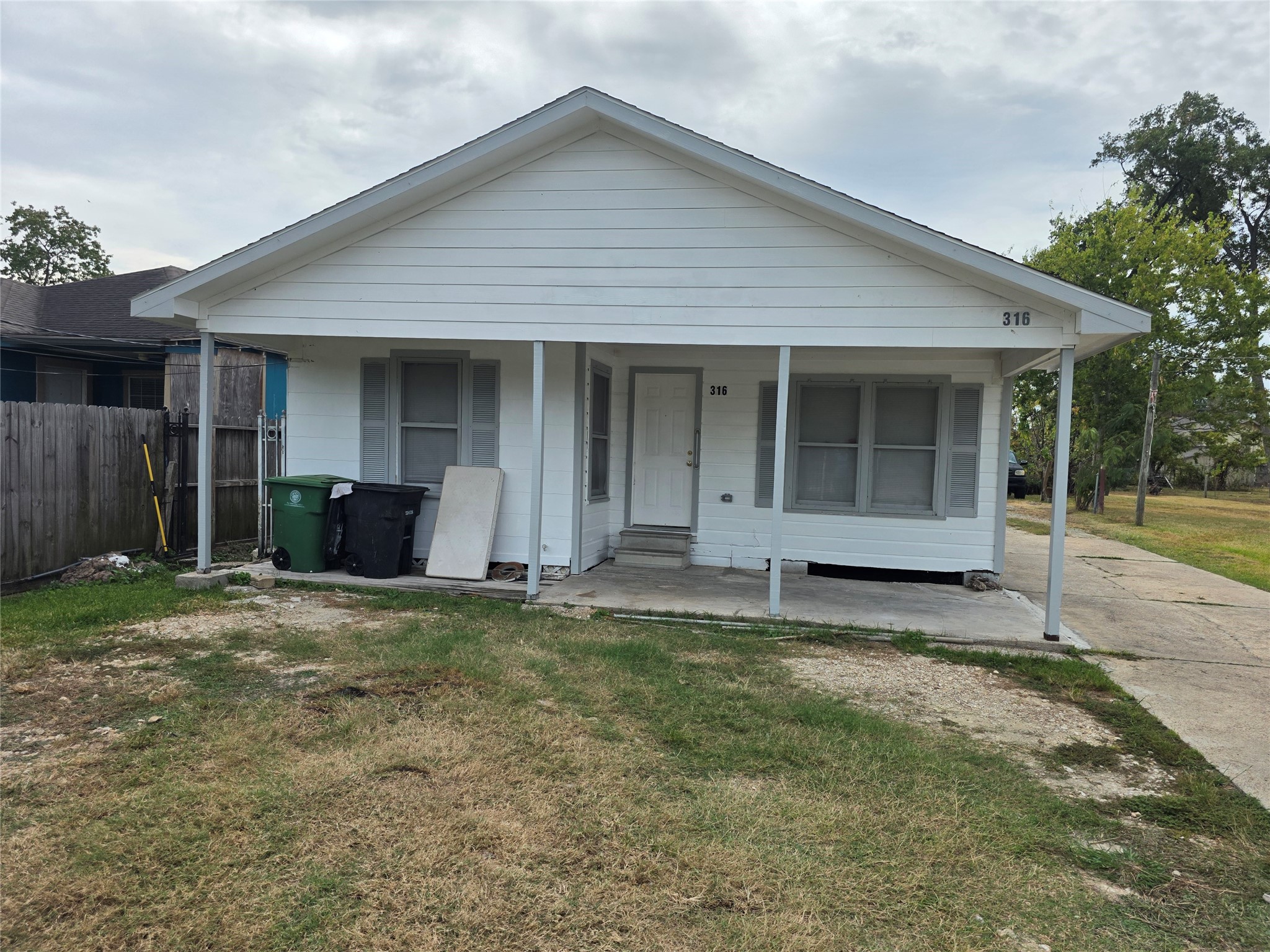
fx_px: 844
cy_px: 476
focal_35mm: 23
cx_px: 635
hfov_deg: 73.9
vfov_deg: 58.9
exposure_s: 1/5778
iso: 80
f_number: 1.7
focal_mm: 6.3
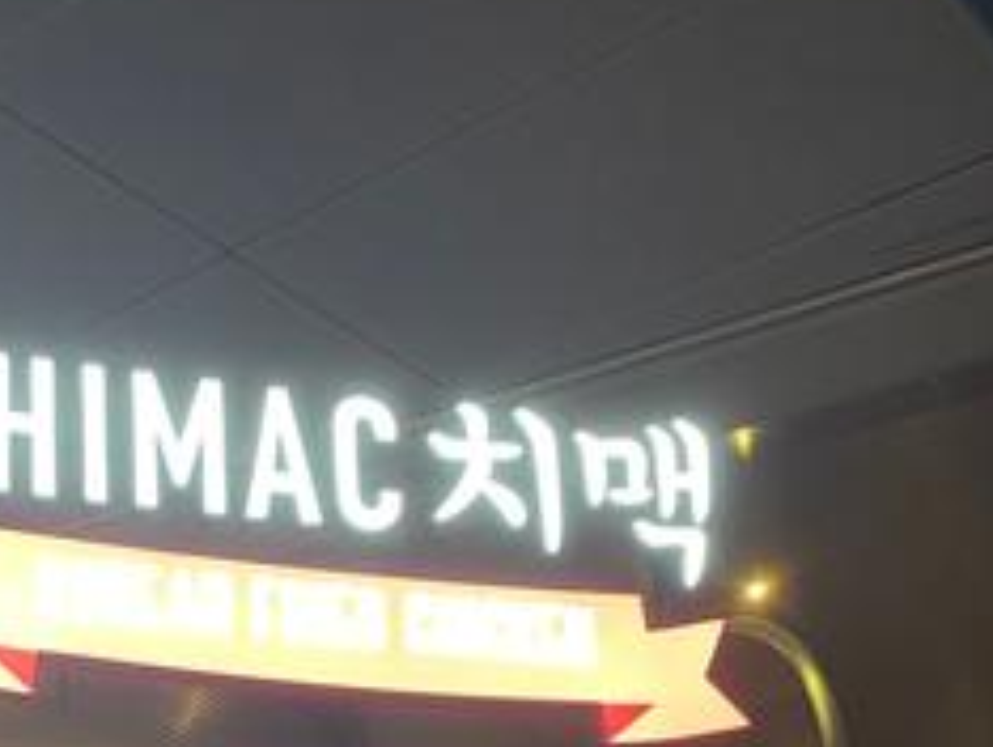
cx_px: 89
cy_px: 955
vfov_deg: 19.3
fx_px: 2039
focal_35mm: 71
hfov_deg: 26.4
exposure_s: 1/50
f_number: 1.6
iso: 160
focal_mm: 4.2
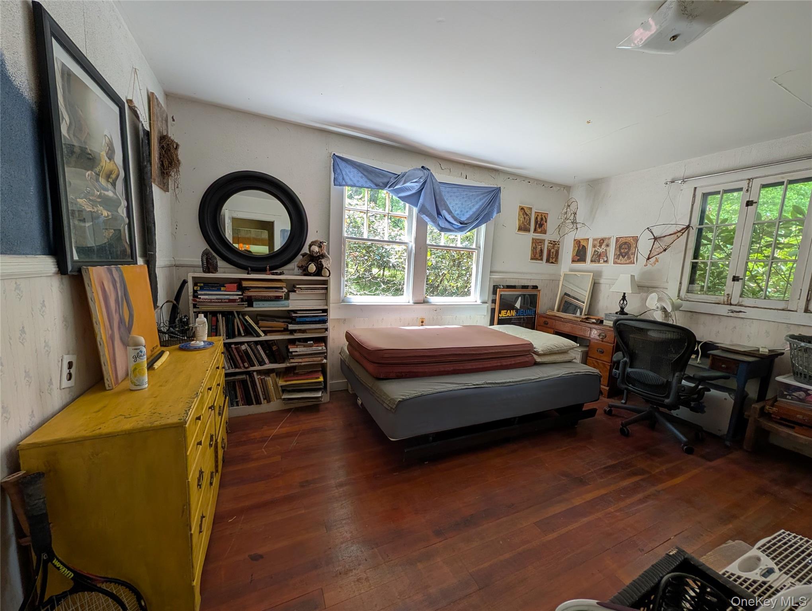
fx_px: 282
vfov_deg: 94.6
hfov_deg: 110.5
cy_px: 306
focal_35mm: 12
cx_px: 406
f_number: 1.7
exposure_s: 1/123
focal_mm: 2.02
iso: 47
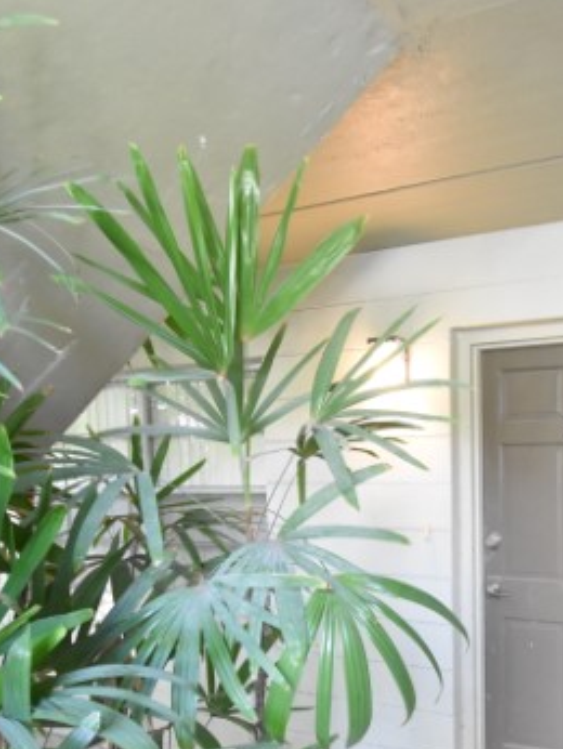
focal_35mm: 30
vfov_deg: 58.2
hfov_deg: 43.5
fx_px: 650
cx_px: 487
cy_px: 517
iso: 2500
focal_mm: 10
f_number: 3.5
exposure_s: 1/60
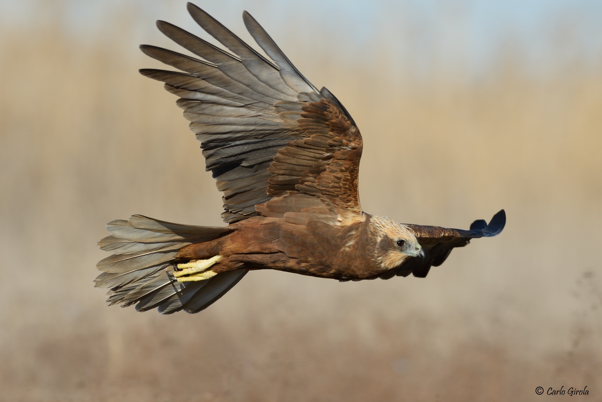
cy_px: 201
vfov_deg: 2.3
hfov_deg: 3.4
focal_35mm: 600
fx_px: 10033
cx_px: 301
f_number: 8
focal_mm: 600
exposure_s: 1/1000
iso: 1000
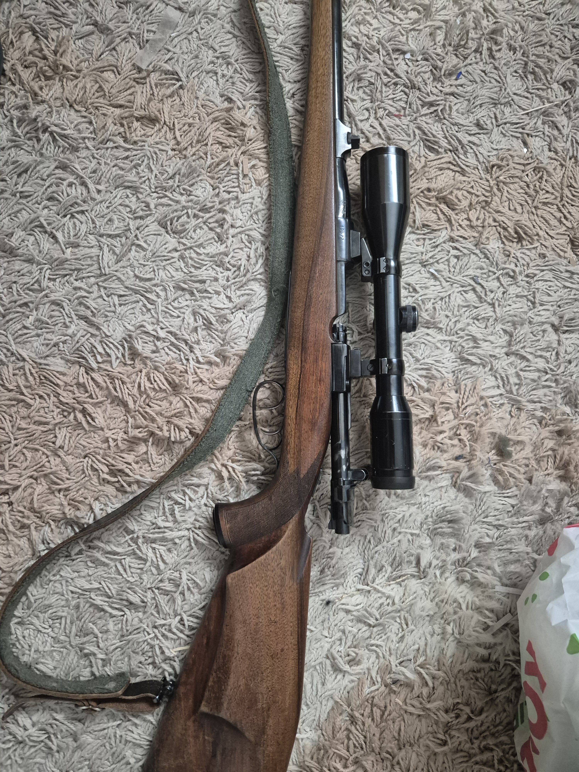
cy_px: 386
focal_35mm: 23
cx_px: 290
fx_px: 513
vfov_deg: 73.9
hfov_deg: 58.9
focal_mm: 5.4
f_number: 1.8
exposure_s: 1/100
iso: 2000
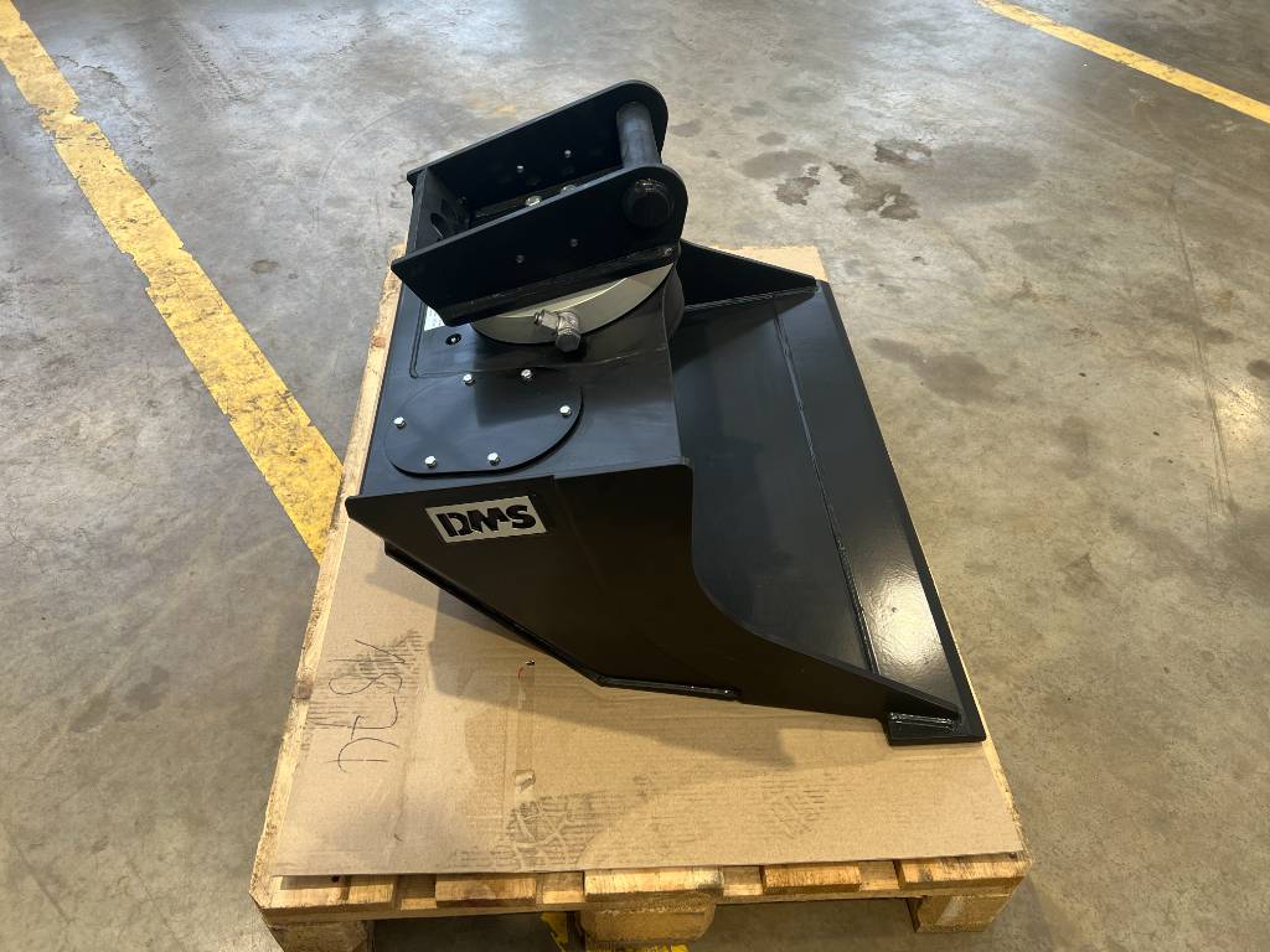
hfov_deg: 67.3
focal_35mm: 26
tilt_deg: -45.7
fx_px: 954
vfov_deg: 53.1
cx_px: 635
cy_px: 476
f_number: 1.5
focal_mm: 5.7
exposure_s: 1/121
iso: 80
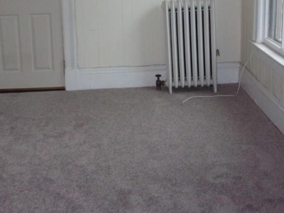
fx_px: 427
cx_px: 126
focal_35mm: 52
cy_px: 18
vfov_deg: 27.0
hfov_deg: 36.8
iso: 400
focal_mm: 5.1
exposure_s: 1/34
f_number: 3.9
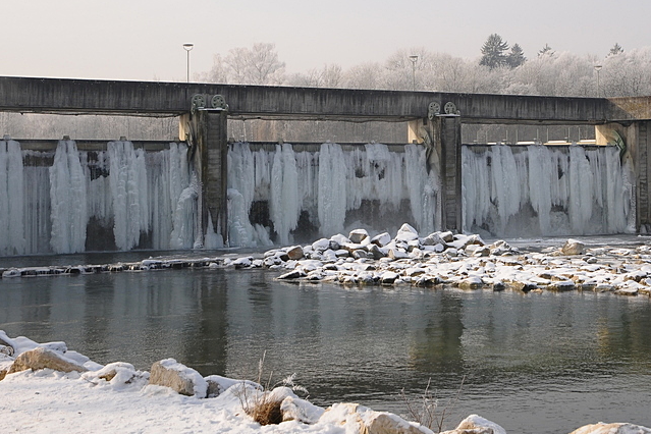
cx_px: 468
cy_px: 120
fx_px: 1103
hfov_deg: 32.4
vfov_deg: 22.1
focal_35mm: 61
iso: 200
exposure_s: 1/400
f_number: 7.1
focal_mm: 26
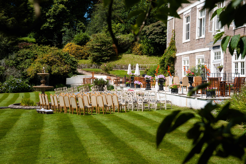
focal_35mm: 58
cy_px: 82
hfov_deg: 34.5
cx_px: 123
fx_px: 396
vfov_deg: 23.4
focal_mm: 58
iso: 200
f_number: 11
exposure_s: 1/500
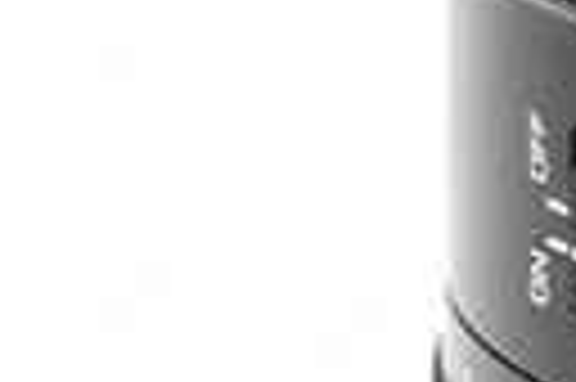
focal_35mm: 568
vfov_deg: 2.4
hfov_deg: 3.6
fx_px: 9076
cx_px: 1310
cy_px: 61
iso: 100
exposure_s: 1/13
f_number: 14
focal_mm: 75
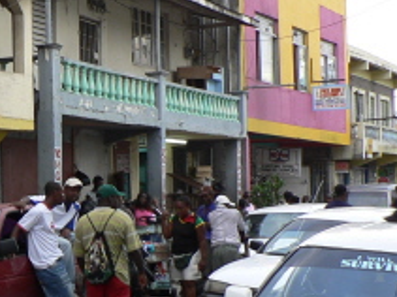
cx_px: -103
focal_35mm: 94
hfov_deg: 19.4
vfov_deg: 15.7
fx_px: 1077
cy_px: 157
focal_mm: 6
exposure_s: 1/40
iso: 64
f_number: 2.8
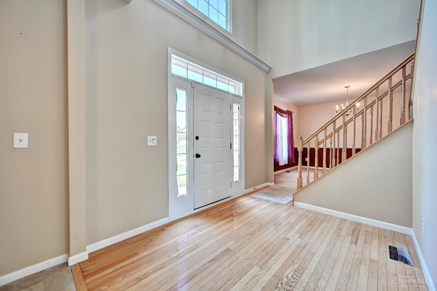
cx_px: 218
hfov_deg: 104.3
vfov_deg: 81.2
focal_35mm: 14
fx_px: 170
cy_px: 146
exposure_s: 1/13
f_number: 8
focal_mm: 14
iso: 400
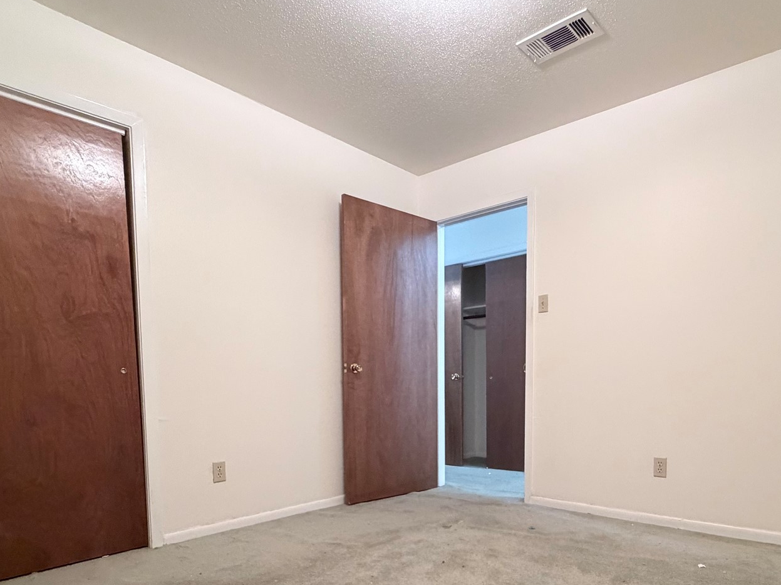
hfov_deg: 73.4
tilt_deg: -3.4
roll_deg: +1.2
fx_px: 519
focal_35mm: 23
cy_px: 421
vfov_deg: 56.6
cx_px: 457
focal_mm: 2.22
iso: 640
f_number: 2.2
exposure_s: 1/60
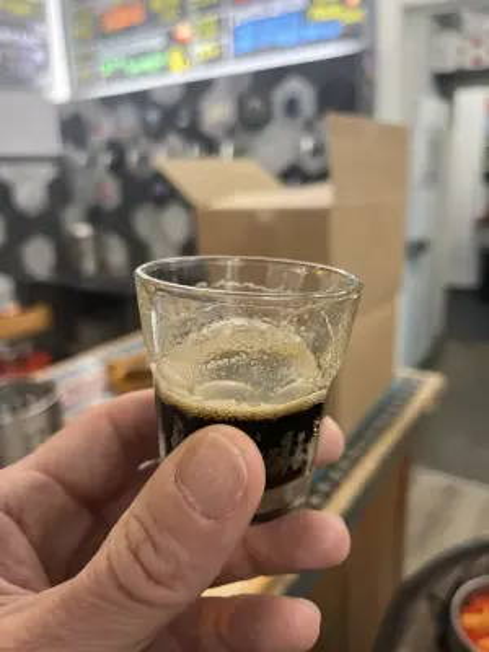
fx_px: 490
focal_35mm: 26
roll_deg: +3.1
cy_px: 326
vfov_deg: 67.3
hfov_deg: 53.1
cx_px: 244
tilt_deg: -18.5
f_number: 1.6
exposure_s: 1/33
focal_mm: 5.1
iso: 400
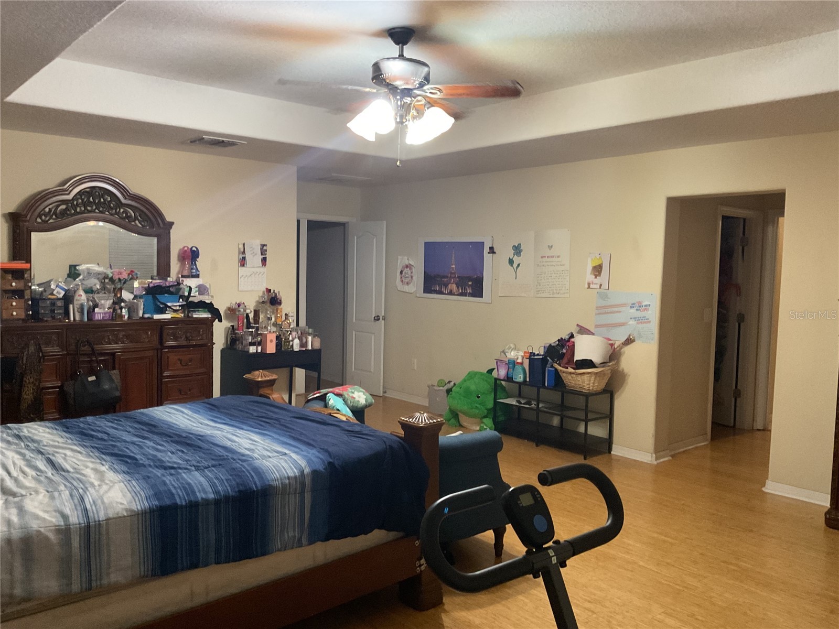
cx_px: 420
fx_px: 703
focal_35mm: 29
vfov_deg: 48.2
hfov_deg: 61.7
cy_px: 314
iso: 320
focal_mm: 3
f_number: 1.8
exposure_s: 1/30
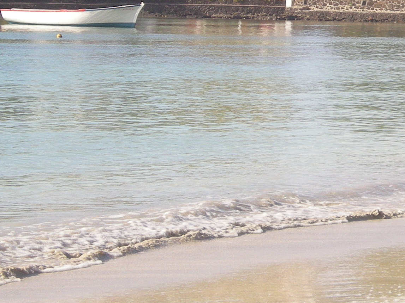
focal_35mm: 233
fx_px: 2726
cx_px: 285
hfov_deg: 8.5
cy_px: 47
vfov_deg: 6.4
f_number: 5.1
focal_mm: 14.3
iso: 50
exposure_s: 1/214
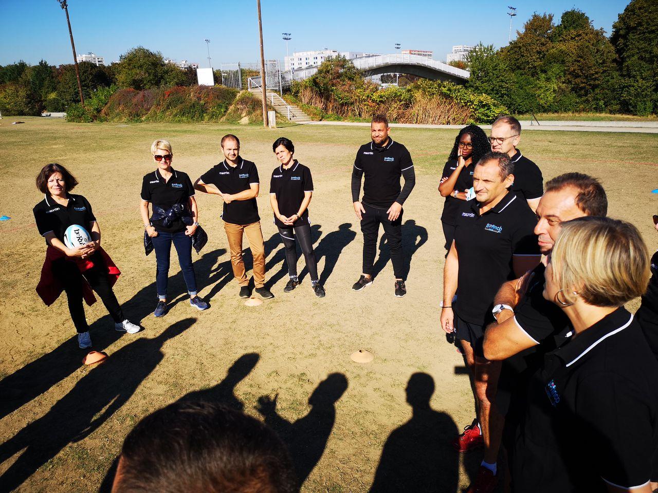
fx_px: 513
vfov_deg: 51.4
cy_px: 246
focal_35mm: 27
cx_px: 329
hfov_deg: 65.3
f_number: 1.8
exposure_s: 1/1883
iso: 50
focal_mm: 3.95
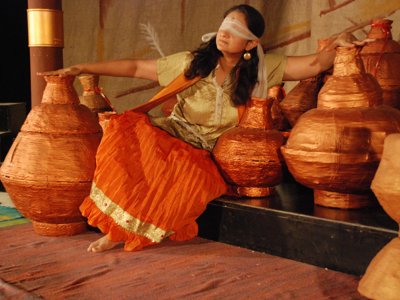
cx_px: 190
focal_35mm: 62
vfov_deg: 23.6
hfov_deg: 31.2
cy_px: 151
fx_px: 716
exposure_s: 1/60
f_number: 4.5
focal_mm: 38
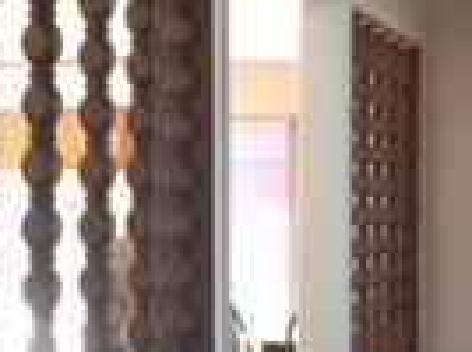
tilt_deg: -3.3
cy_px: 282
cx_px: -81
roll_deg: +0.7
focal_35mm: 139
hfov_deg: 13.8
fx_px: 1892
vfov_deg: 10.6
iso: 320
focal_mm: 4.15
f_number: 2.2
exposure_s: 1/30
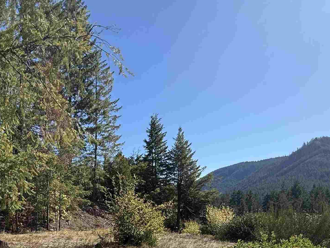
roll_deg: +2.6
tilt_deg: -3.5
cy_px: 235
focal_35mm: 30
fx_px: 286
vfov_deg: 42.0
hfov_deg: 54.2
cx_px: 49
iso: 50
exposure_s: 1/1399
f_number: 2.2
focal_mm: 2.22
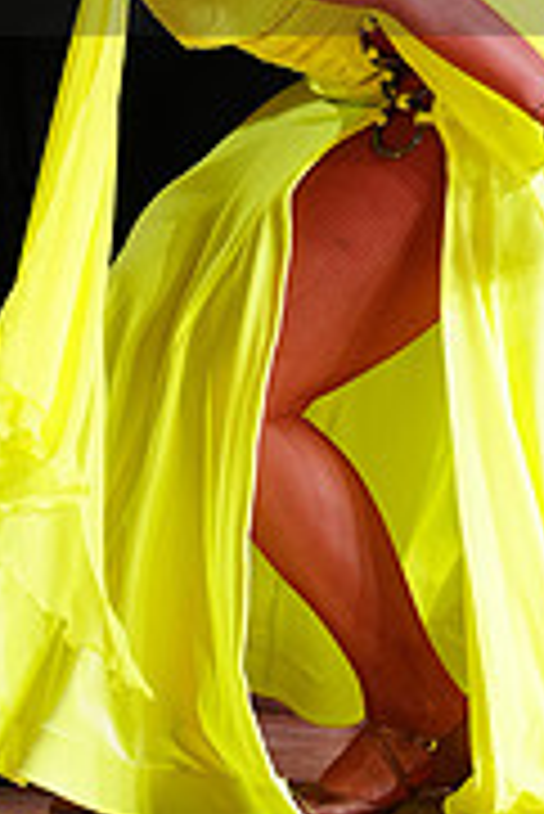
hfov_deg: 2.2
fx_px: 14478
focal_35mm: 640
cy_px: -112
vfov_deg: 3.2
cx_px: 218
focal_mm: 200
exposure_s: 1/400
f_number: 2.8
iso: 1600
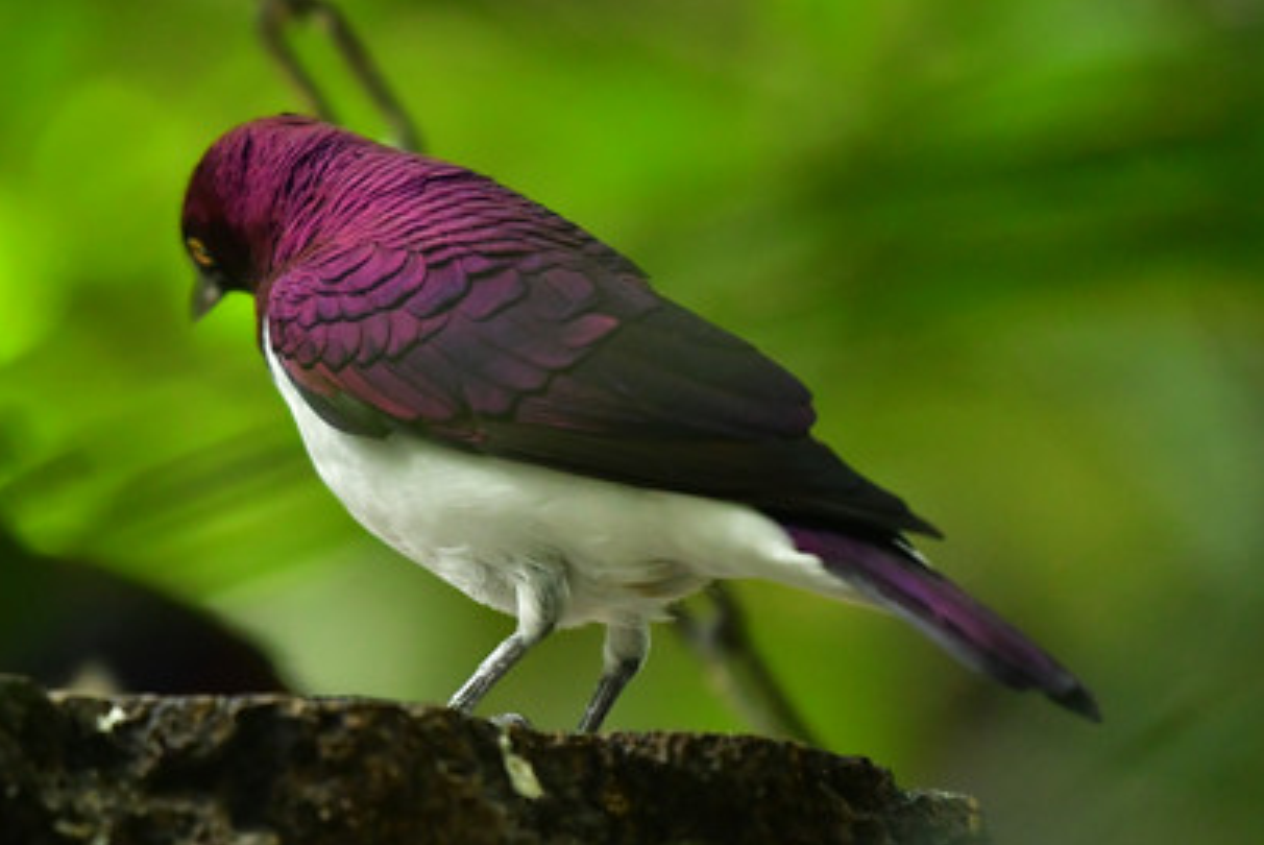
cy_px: 365
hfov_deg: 3.3
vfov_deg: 2.2
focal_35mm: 633
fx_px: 22241
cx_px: 272
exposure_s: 1/1000
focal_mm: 200
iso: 2000
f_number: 2.8
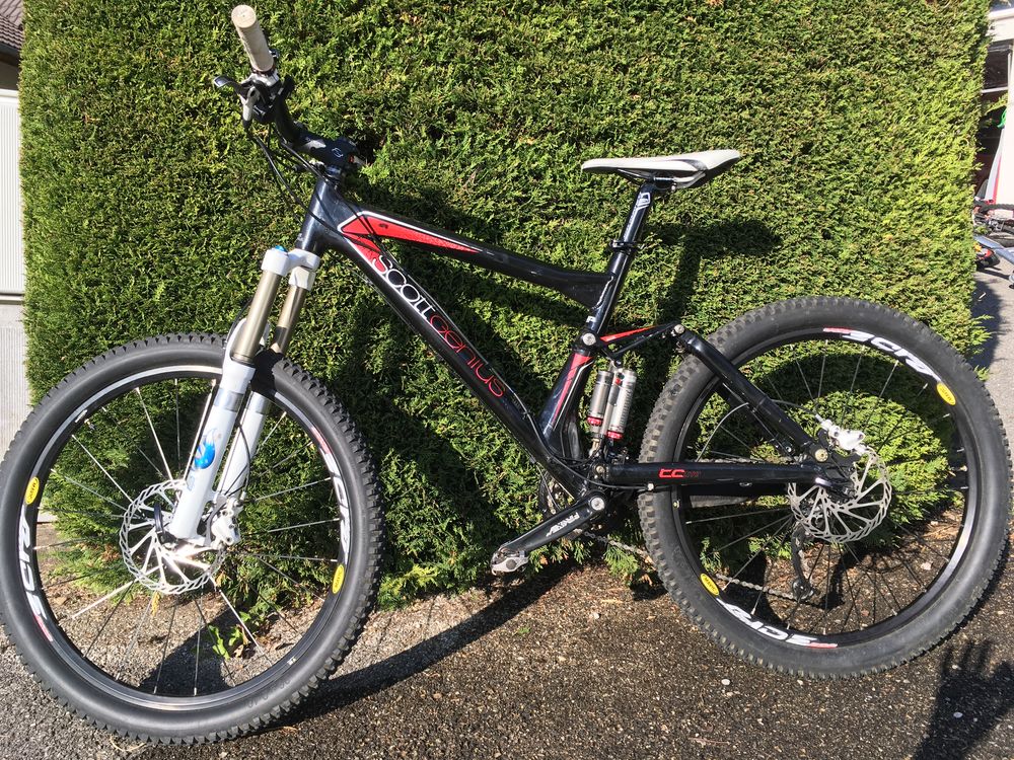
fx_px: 849
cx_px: 507
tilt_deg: -8.9
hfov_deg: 61.7
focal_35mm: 29
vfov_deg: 48.2
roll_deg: -2.2
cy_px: 380
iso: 25
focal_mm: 4.15
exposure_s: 1/630
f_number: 2.2
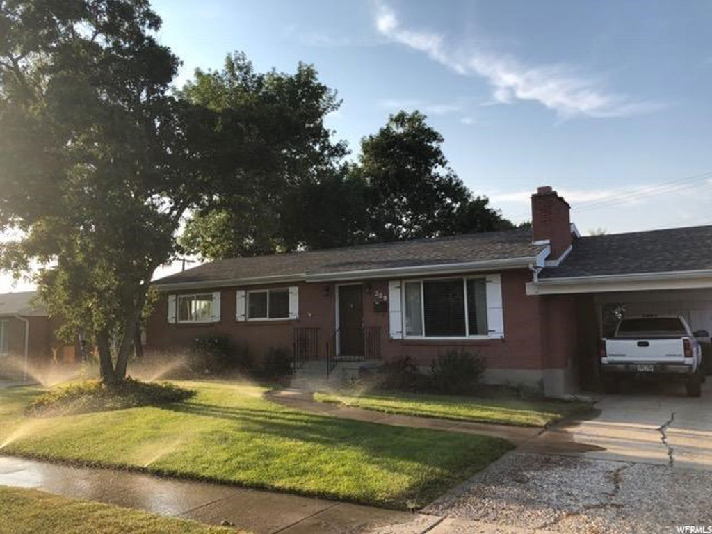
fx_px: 576
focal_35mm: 28
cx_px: 356
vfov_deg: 49.7
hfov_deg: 63.4
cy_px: 267
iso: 20
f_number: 1.8
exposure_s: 1/923
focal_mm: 3.99
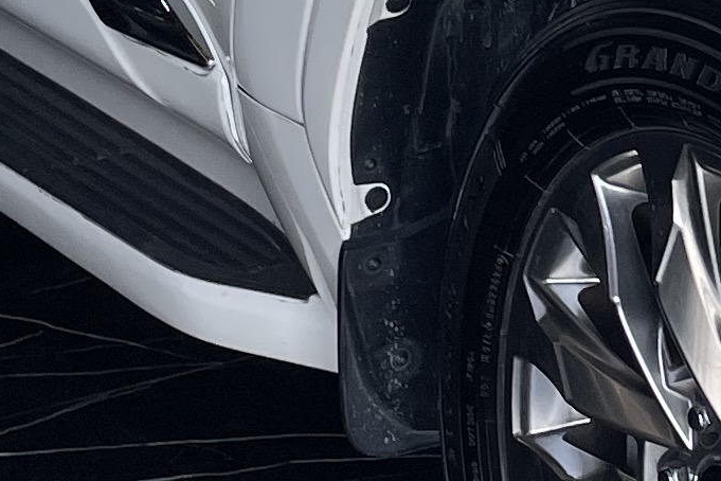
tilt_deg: -11.0
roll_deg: -2.0
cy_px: -256
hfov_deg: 12.1
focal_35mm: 160
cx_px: 1137
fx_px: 3204
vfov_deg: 8.4
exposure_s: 1/739
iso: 32
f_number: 1.6
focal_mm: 4.2
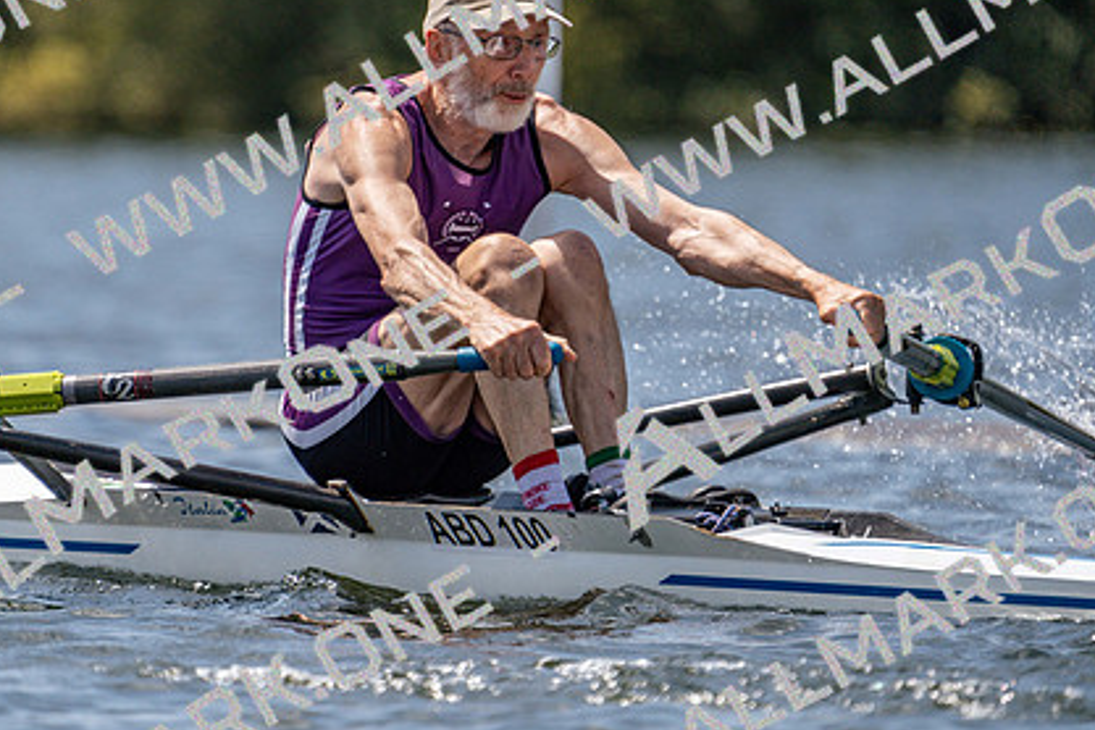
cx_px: 391
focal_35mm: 834
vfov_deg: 1.6
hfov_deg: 2.5
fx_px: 25366
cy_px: 282
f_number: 6.3
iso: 320
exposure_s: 1/2000
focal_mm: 600
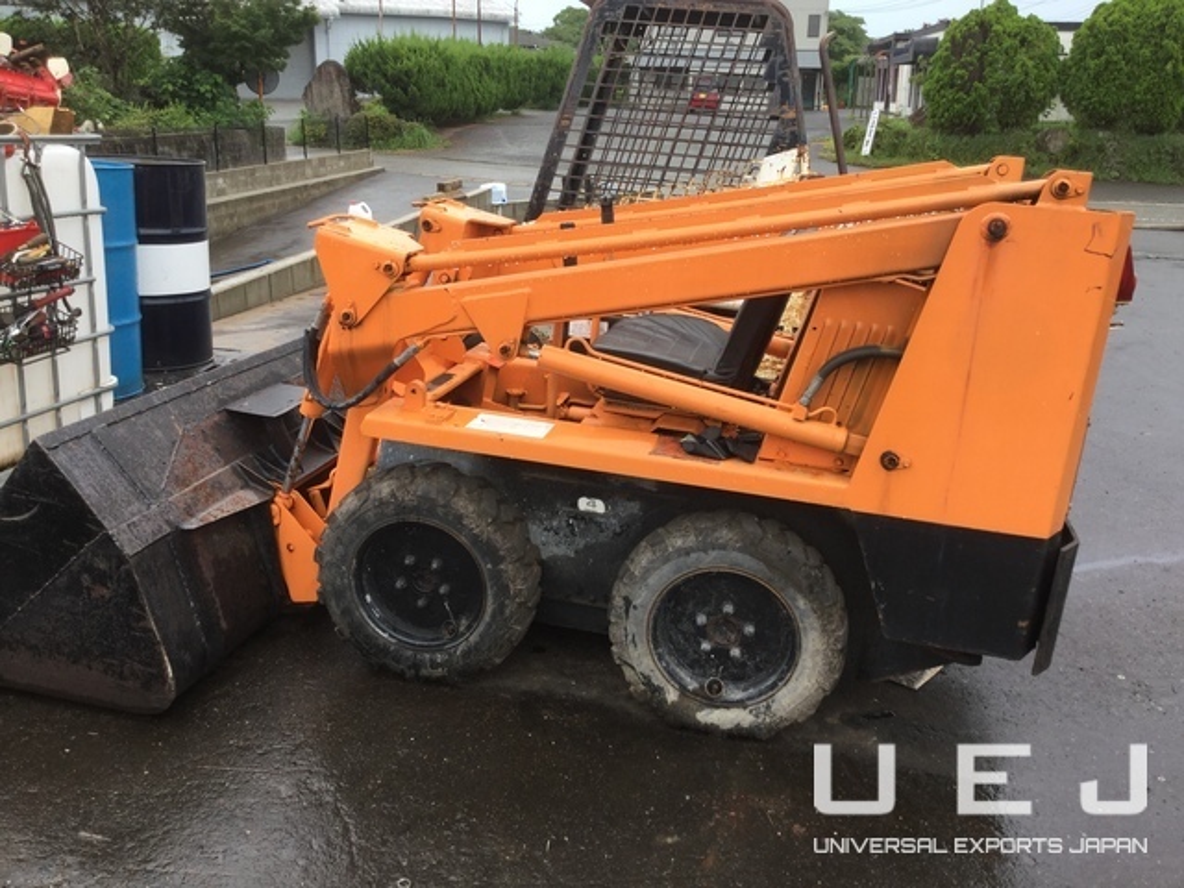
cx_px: 592
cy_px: 444
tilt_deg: -17.4
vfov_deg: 45.4
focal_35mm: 31
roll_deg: -2.0
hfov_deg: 58.4
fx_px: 1060
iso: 25
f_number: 2.4
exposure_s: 1/365
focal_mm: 3.3
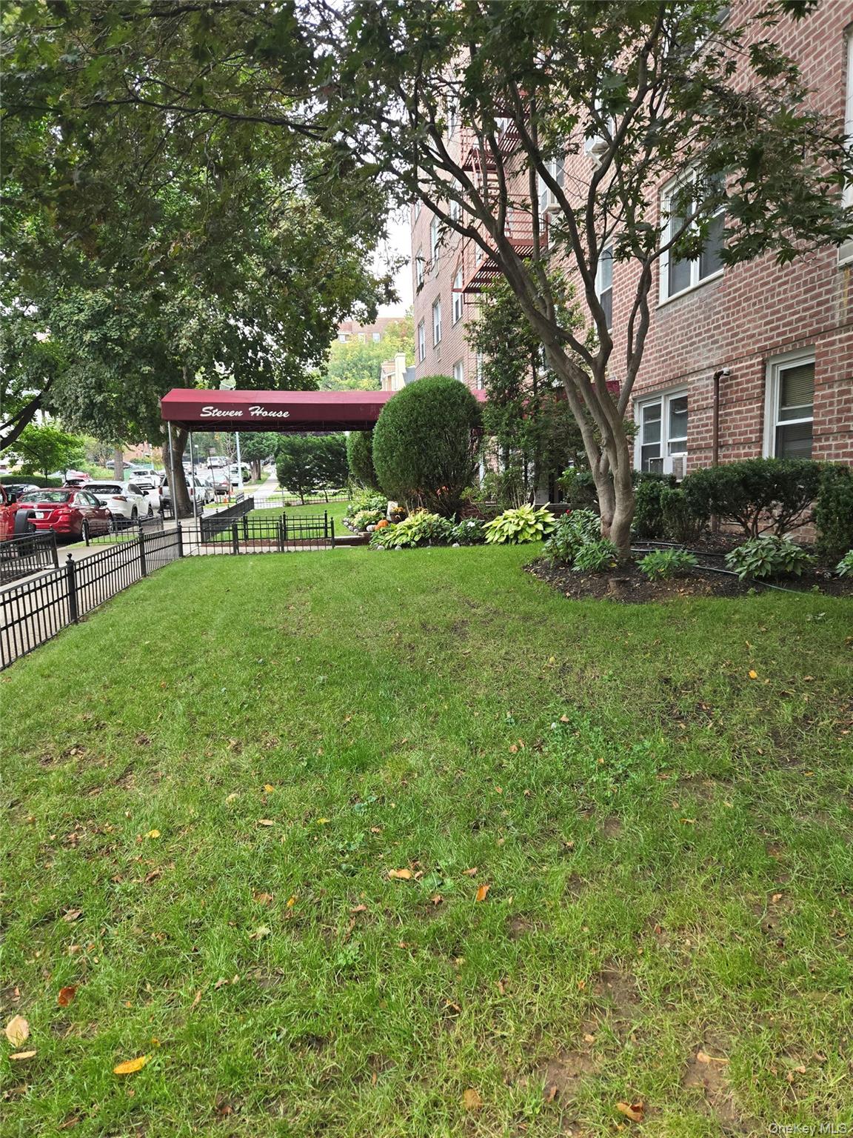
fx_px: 756
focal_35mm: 23
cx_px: 426
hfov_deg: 58.9
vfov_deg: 73.9
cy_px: 569
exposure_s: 1/508
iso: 160
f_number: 1.8
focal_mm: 5.4
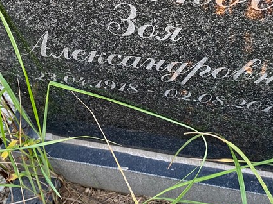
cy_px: 33
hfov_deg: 38.9
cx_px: 142
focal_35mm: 49
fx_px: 386
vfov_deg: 28.9
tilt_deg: -52.1
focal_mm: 4.25
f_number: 1.8
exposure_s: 1/60
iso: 125
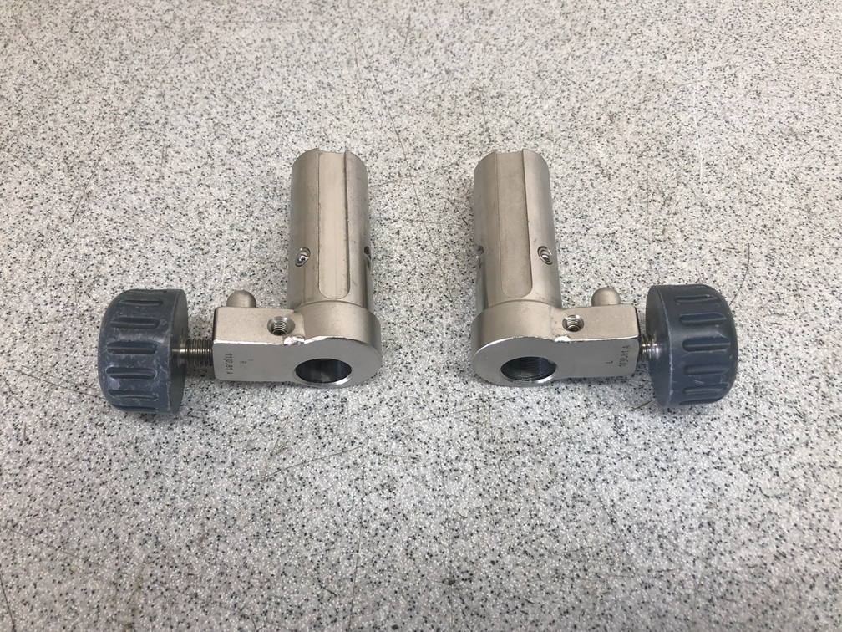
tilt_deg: -56.9
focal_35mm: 28
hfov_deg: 63.4
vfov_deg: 49.7
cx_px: 421
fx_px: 681
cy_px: 316
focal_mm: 3.99
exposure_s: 1/120
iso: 50
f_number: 1.8
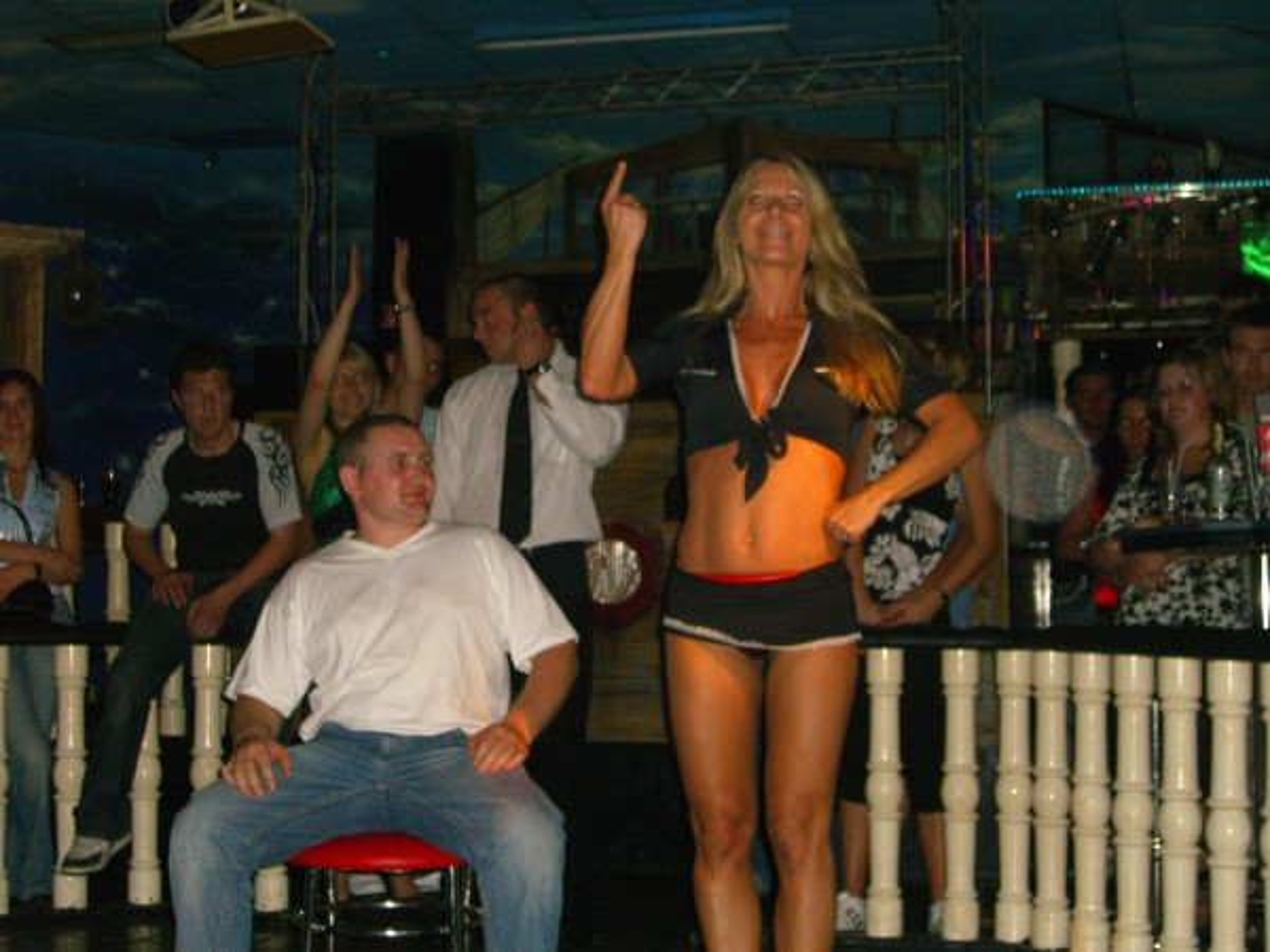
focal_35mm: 57
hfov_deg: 33.8
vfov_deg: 25.7
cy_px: 476
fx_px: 2091
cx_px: 635
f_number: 3.6
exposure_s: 1/60
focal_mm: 11.8
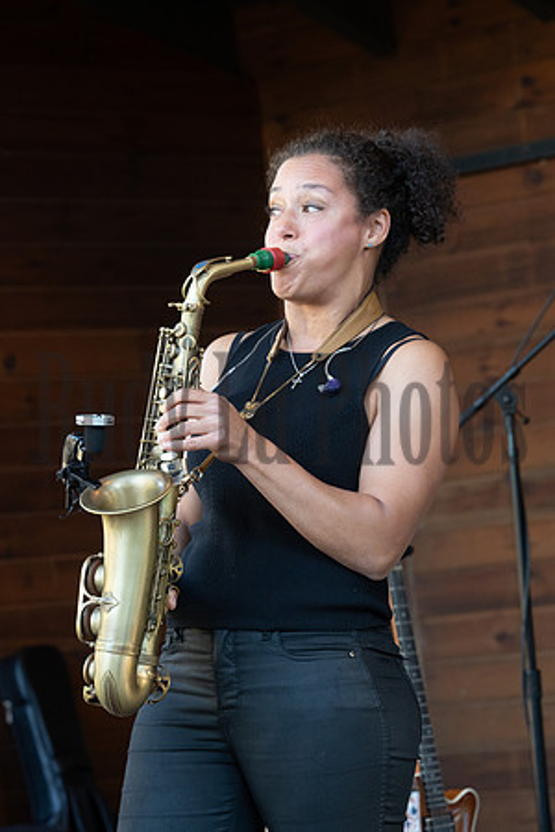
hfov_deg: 9.1
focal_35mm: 150
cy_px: 416
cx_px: 278
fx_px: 3468
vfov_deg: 13.7
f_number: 9
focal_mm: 150
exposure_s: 1/100
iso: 3200
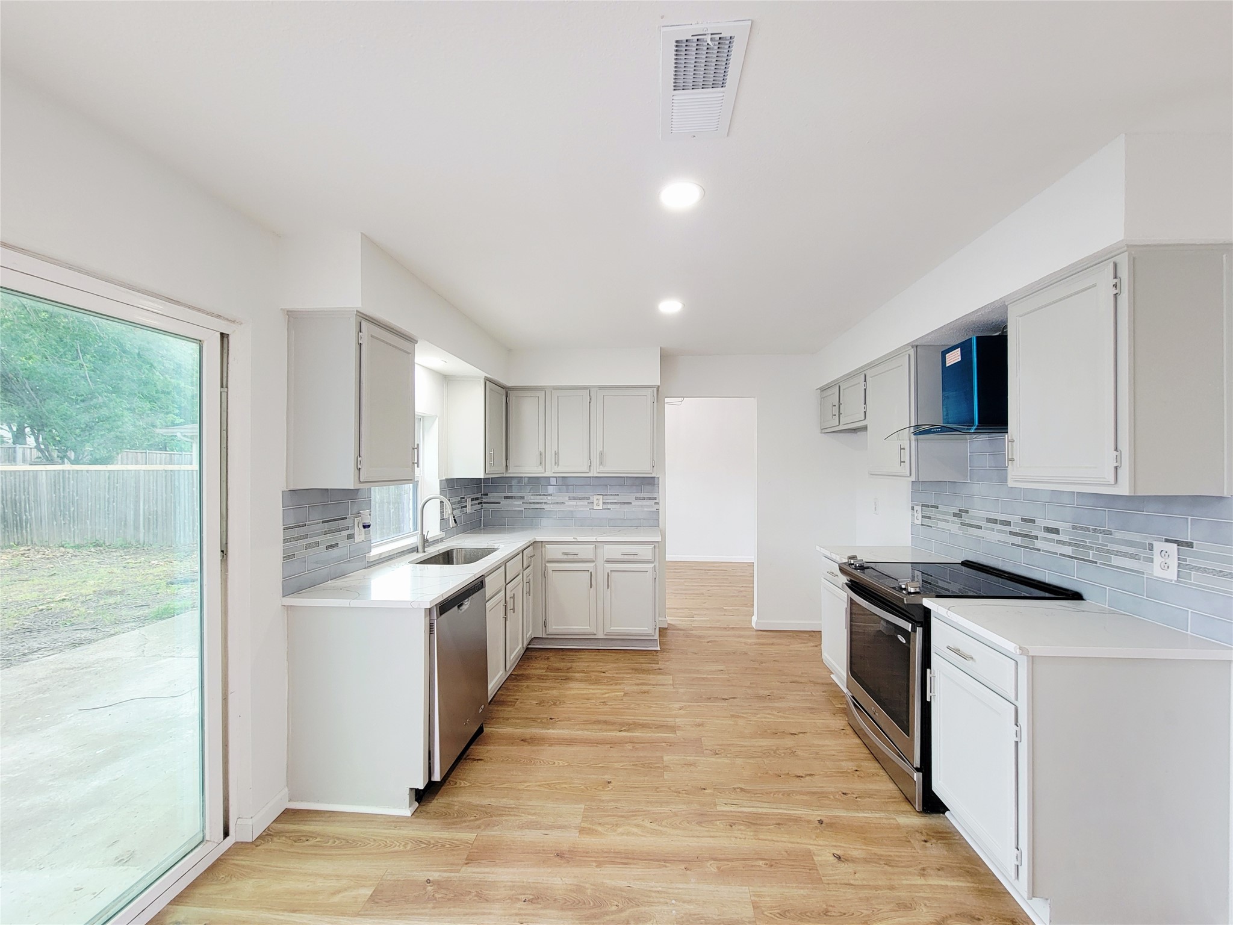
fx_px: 463
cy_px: 462
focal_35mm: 13
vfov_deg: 89.9
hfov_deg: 106.2
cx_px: 616
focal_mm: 2.2
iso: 80
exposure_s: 1/60.2
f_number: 2.2
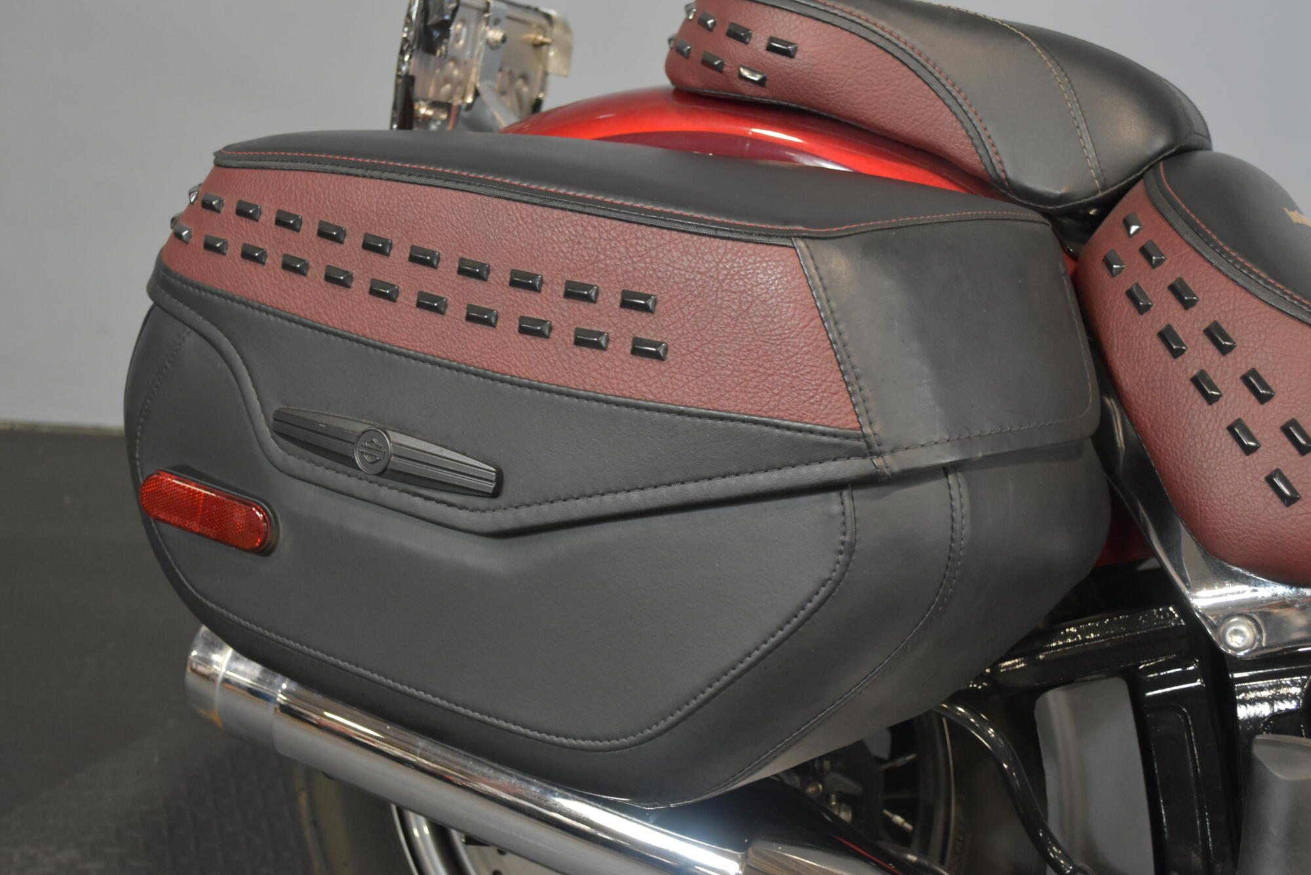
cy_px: 438
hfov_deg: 41.1
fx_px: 1749
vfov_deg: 28.1
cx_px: 656
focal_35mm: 48
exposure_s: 1/25
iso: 1600
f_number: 4.8
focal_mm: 32
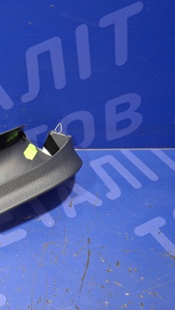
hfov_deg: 23.4
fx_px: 371
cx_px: -55
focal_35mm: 45
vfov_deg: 45.3
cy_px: 176
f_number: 1.8
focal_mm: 4.69
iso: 250
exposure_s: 1/25
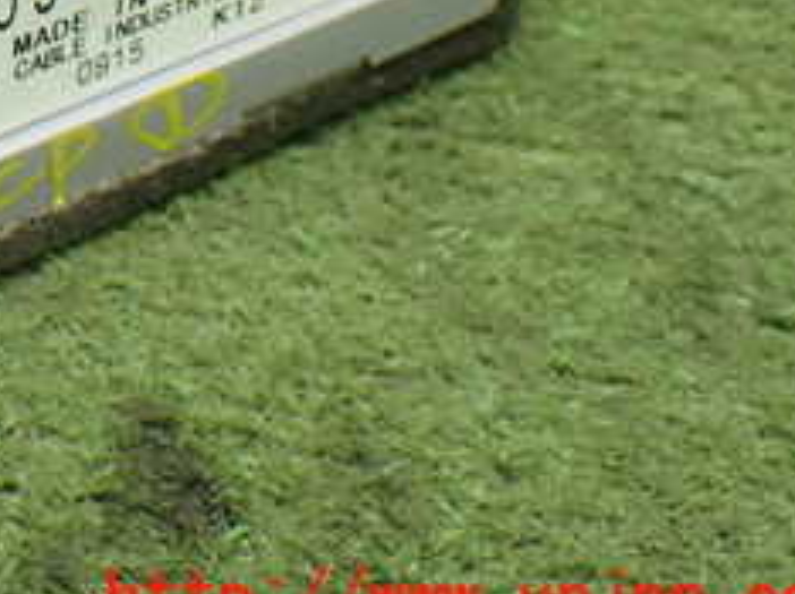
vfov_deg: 12.8
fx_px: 2593
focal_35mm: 113
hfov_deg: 16.7
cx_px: -146
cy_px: -119
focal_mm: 7.84
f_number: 2.9
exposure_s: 1/60
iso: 800
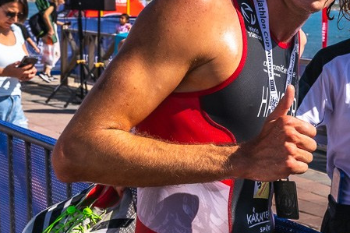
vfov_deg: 15.7
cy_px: 103
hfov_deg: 22.5
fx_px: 845
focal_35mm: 87
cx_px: 344
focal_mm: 30.5
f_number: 9
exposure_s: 1/1600
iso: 320
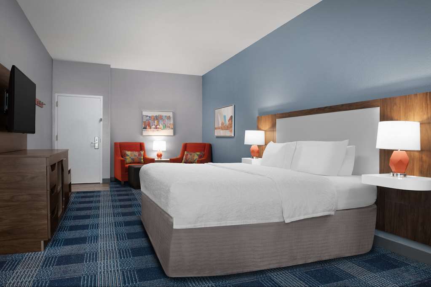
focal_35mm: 24
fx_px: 287
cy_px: 144
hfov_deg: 73.7
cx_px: 216
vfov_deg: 53.1
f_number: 11
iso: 200
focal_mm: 24
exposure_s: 1/2.5
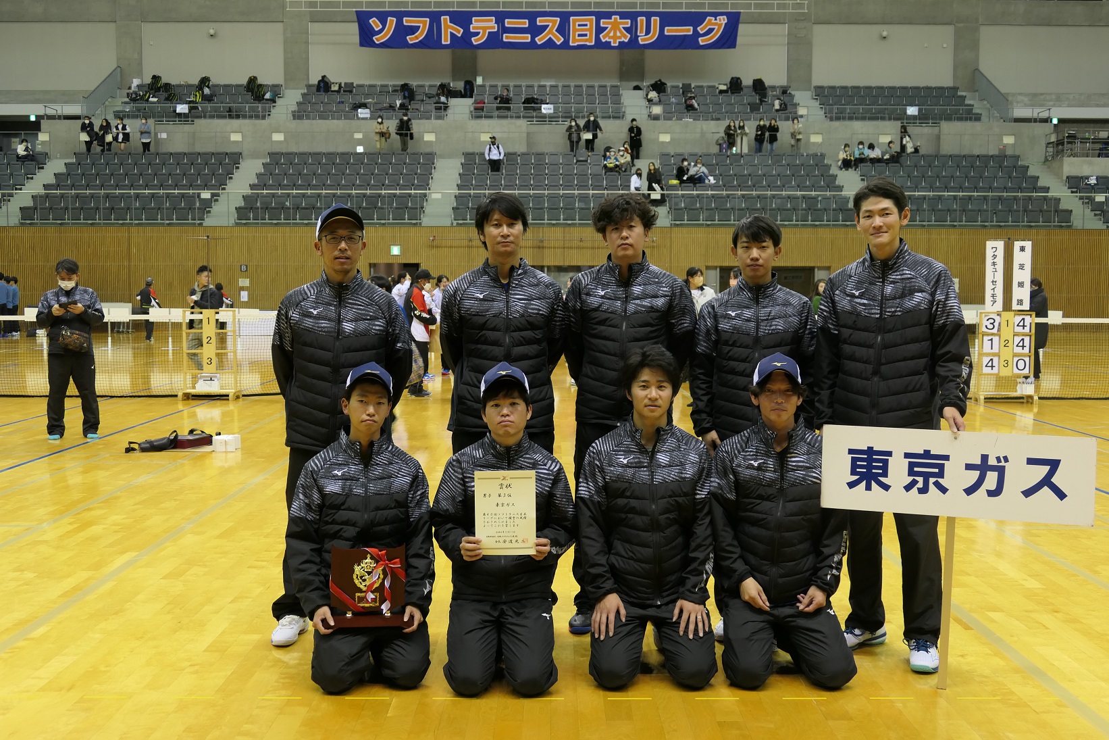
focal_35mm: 38
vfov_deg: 35.1
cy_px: 370
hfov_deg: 50.7
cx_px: 554
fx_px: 1171
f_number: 3.1
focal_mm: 13.97
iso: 320
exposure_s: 1/80
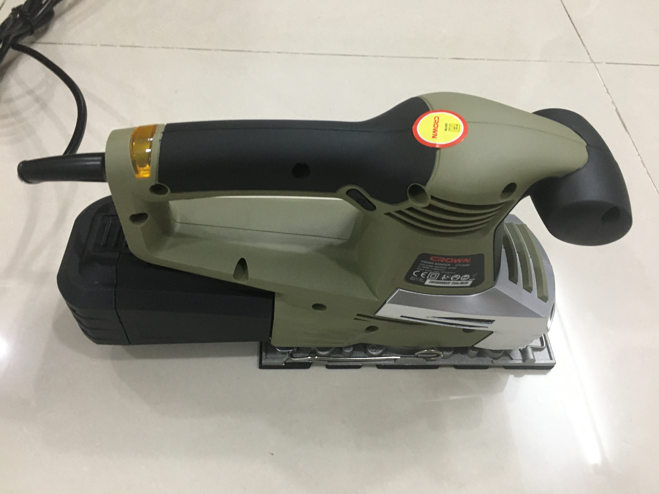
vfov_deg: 48.2
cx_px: 330
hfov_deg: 61.7
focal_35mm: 29
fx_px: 552
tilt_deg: -52.4
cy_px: 247
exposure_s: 1/20
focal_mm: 4.15
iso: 200
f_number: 2.2
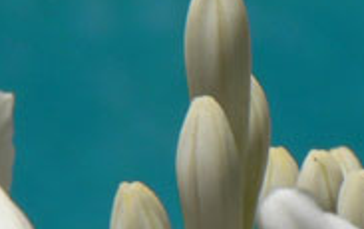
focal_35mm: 680
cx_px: 473
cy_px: 476
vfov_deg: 1.9
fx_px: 6756
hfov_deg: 3.1
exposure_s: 1/800
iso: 80
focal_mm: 24.6
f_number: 5.6
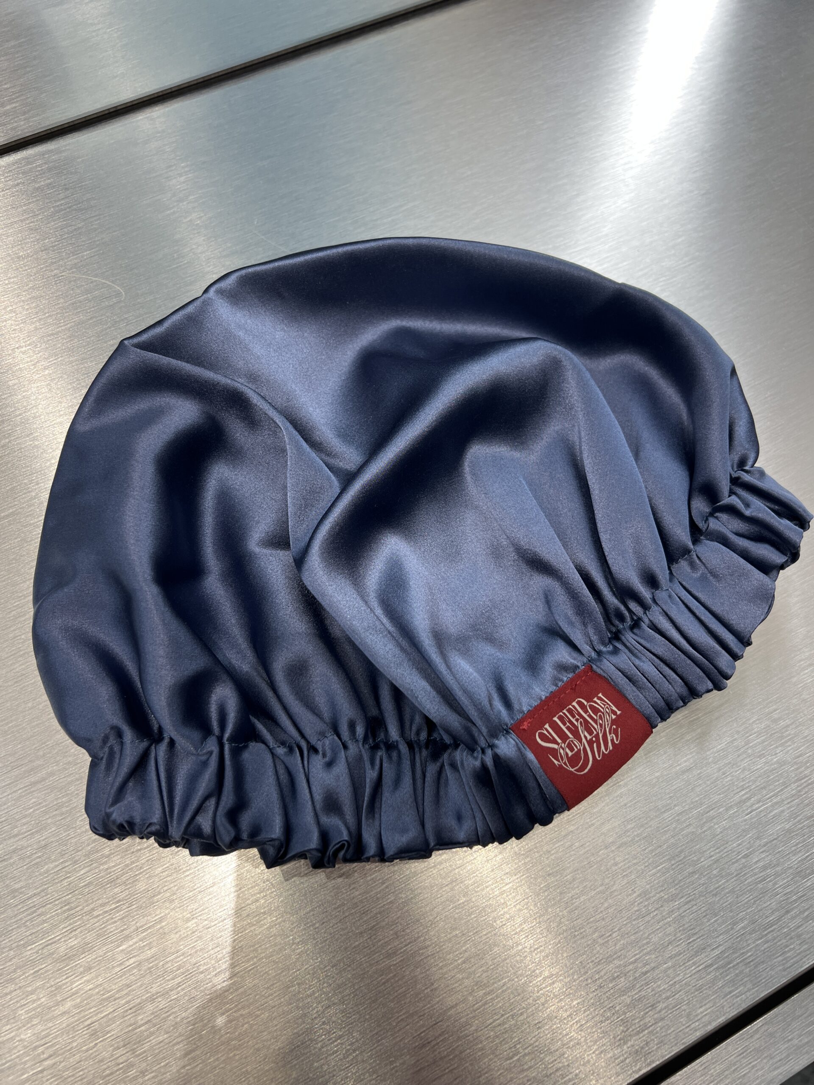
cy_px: 542
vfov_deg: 67.3
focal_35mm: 26
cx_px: 407
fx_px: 815
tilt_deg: -69.1
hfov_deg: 53.1
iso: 40
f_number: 1.5
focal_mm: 5.7
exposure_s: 1/100
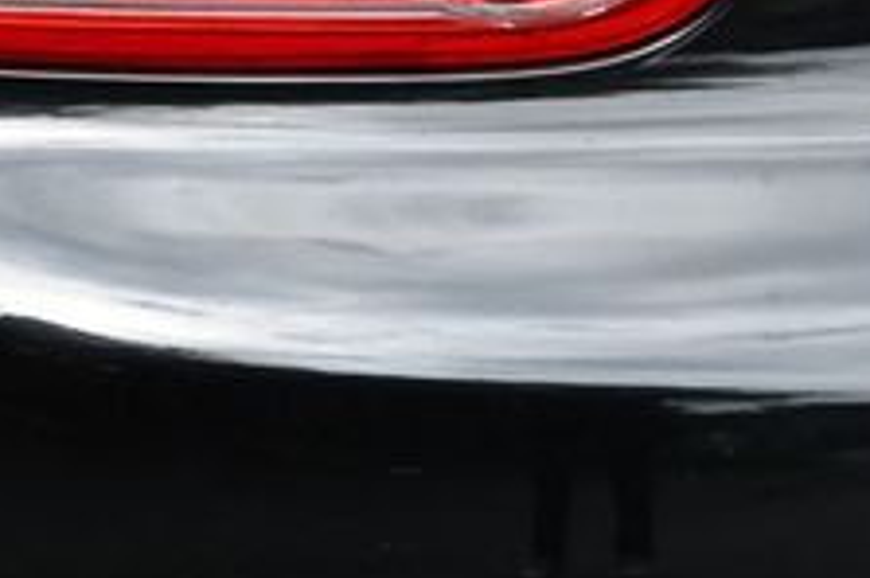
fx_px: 12476
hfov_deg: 4.0
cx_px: 297
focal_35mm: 517
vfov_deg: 2.6
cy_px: -187
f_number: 6.3
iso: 200
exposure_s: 1/250
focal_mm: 120
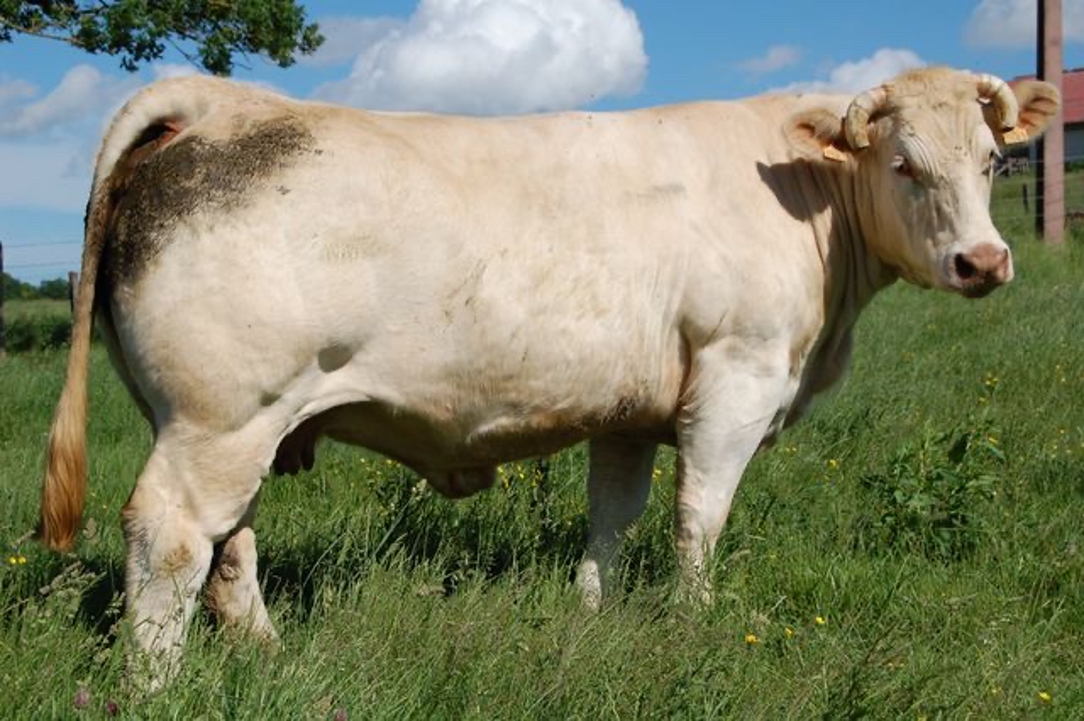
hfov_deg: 29.3
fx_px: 2077
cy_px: 360
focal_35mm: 69
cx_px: 542
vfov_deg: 19.7
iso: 200
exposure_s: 1/500
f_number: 11
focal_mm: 46
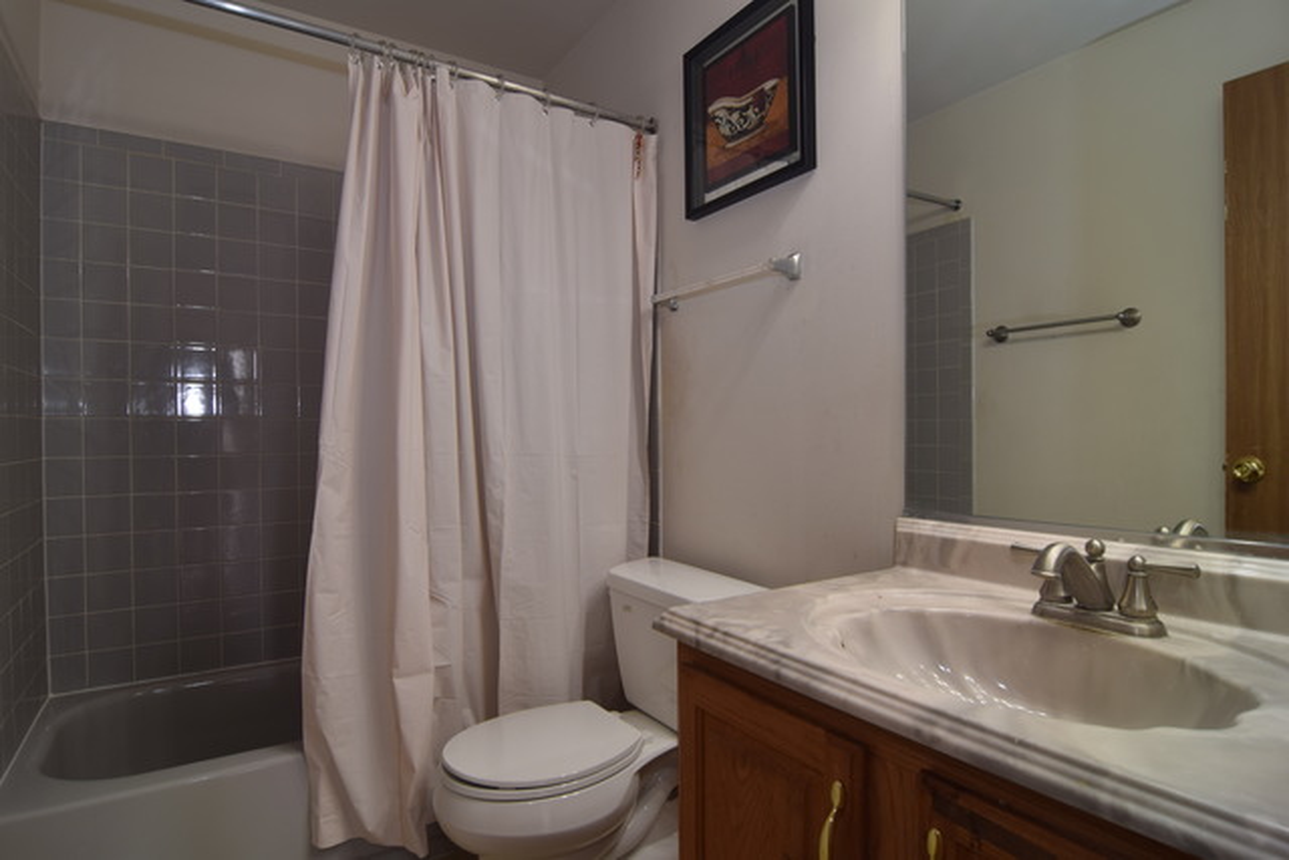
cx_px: 644
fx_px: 645
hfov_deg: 90.0
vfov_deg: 67.4
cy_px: 430
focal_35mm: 18
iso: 200
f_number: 8
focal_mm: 12
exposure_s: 1/10
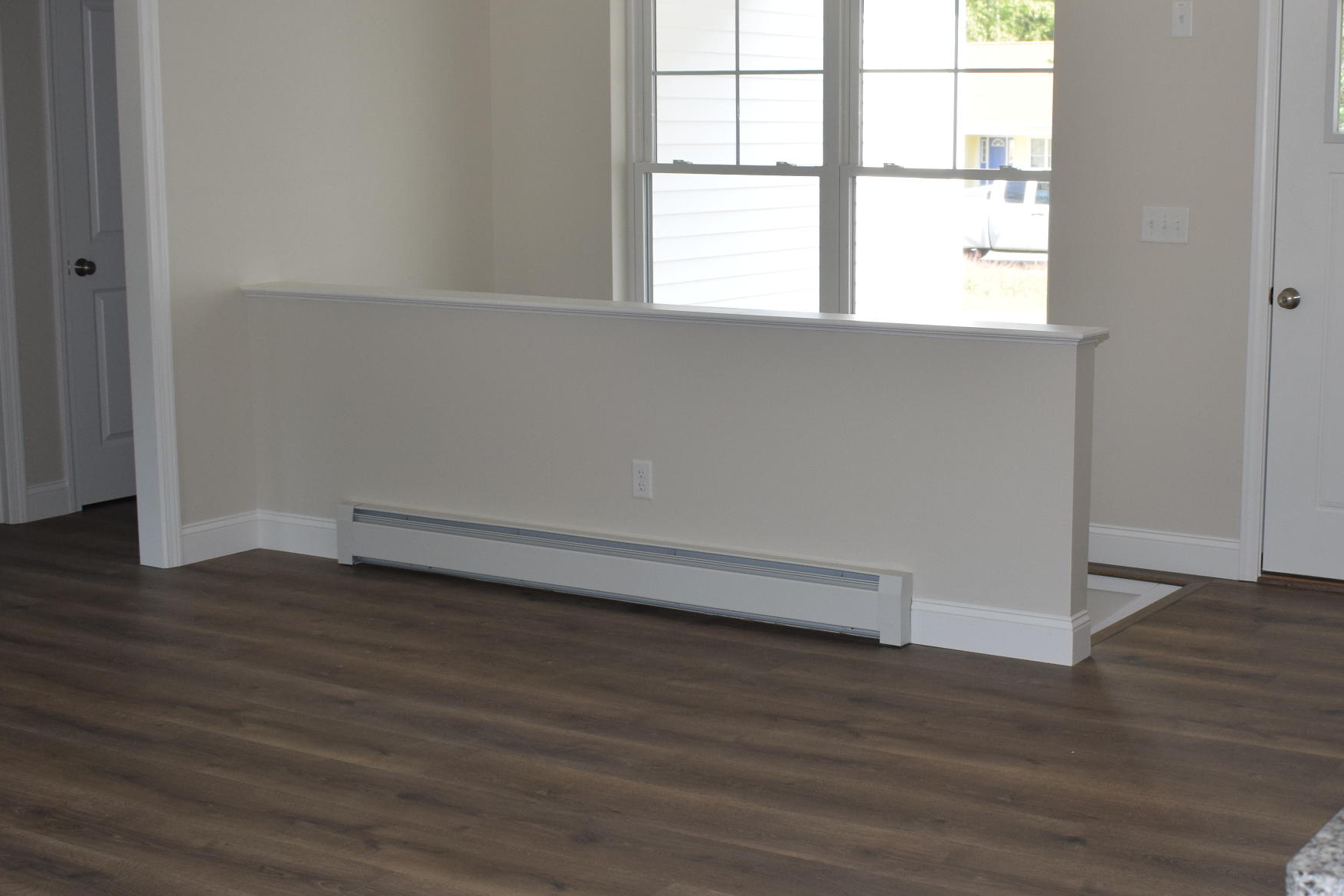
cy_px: 471
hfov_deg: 36.6
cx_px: 898
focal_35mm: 54
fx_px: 2010
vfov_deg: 25.1
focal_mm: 21
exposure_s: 1/125
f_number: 5.6
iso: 450
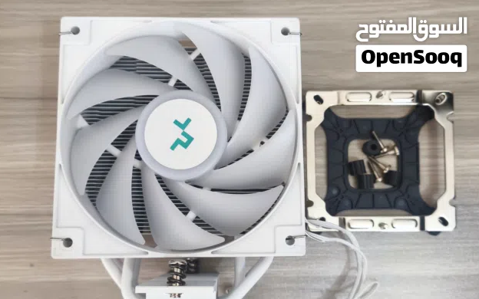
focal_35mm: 25
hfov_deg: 72.5
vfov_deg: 48.9
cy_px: 182
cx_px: 240
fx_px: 326
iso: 250
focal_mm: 5.35
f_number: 1.7
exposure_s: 1/100
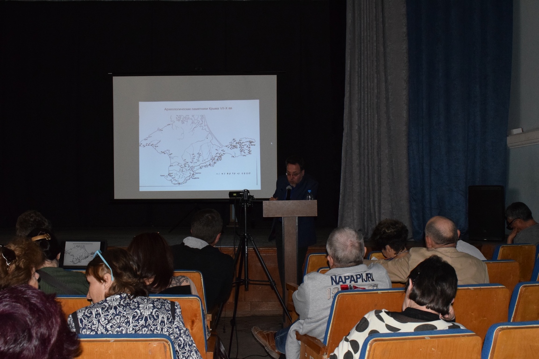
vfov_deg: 30.8
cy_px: 180
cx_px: 270
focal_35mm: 44
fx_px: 651
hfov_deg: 45.0
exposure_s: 1/200
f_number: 10
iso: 3200
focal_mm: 29
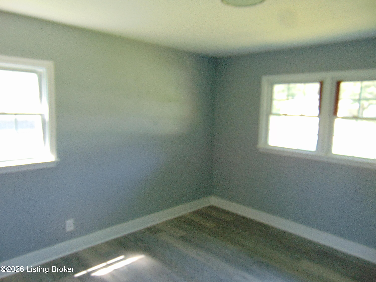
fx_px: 272
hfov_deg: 69.4
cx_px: 188
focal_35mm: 25
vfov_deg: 54.9
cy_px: 141
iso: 100
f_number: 3
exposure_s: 1/30
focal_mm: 4.5
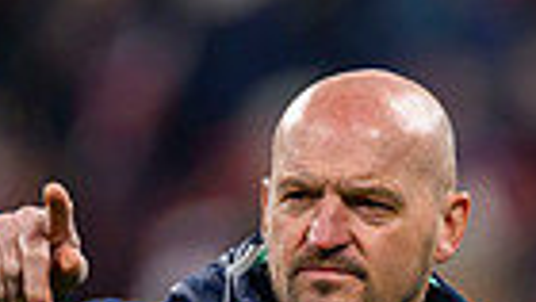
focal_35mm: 2885
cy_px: 736
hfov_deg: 0.7
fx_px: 41035
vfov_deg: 0.4
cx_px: 691
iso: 2500
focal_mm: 560
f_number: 4
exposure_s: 1/1250
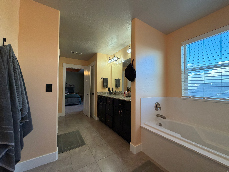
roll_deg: -0.1
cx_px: 114
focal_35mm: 14
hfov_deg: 102.1
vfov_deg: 85.7
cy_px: 86
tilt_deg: +2.1
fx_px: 93
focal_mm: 2.22
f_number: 2.2
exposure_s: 1/120
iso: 250
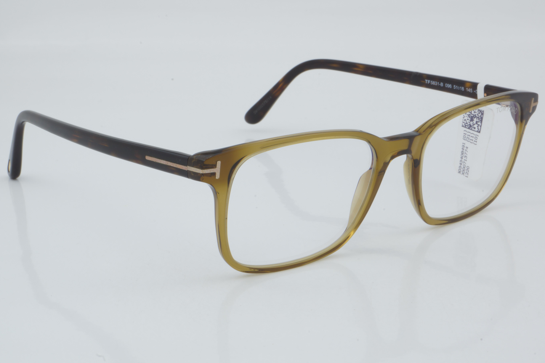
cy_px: 182
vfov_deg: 18.2
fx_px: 1135
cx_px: 272
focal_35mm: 75
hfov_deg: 27.0
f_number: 32
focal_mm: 50
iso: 100
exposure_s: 1/3
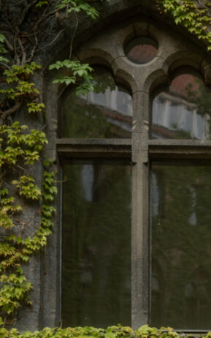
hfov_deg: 16.2
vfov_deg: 24.5
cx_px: 203
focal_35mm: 79
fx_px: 726
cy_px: 367
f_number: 2.2
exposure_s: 1/160
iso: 200
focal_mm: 35
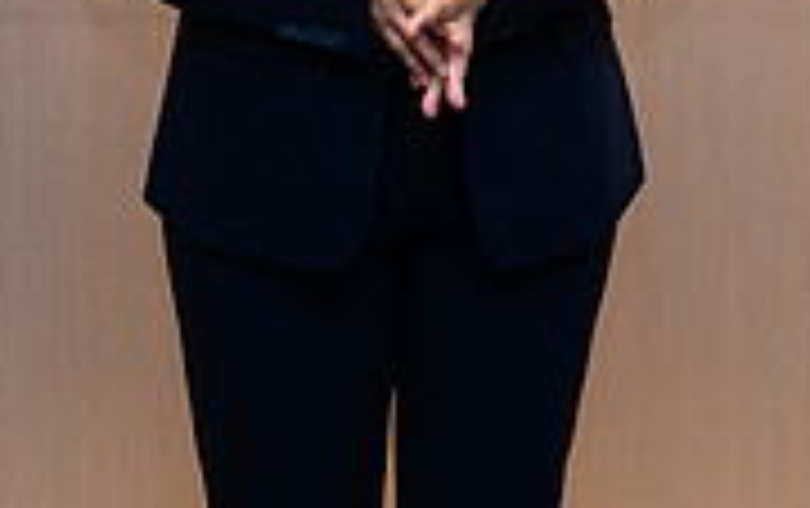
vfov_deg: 8.7
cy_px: -216
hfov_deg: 14.0
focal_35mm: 149
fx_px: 3293
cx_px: 356
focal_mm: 44
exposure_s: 1/160
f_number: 4
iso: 400
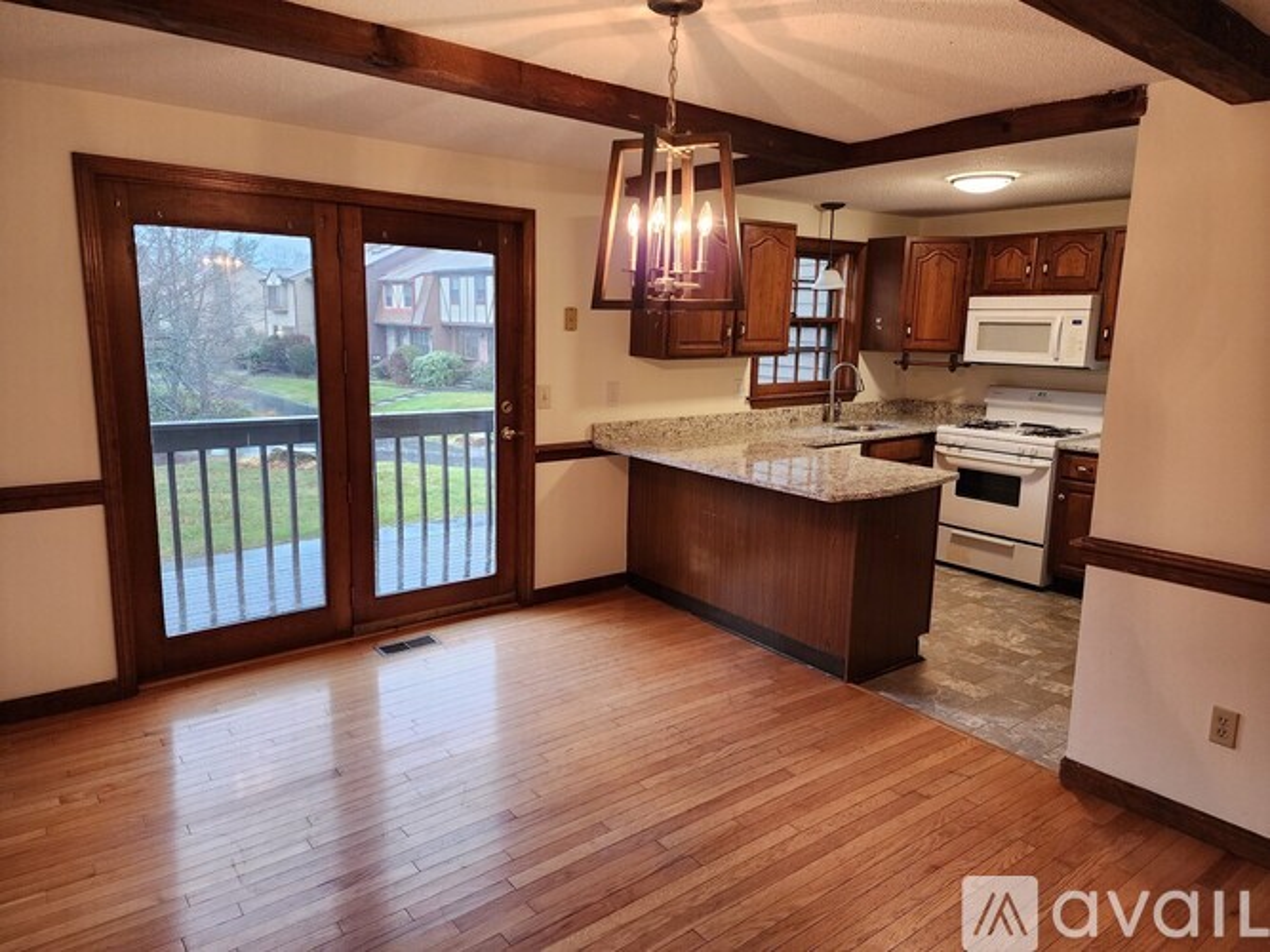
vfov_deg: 58.9
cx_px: 635
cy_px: 476
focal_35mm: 23
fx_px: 844
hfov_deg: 73.9
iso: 320
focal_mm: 6.4
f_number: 1.8
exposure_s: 1/120
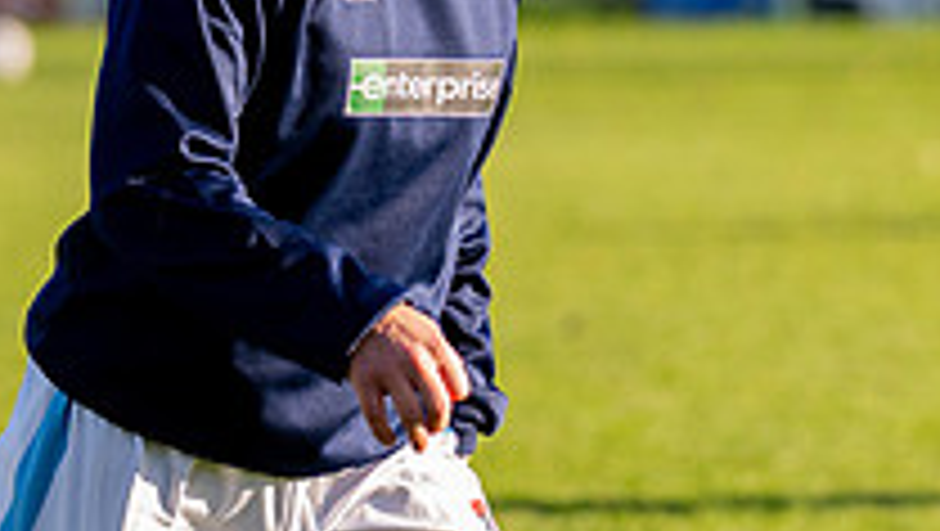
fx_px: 14295
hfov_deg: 3.8
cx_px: 379
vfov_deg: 2.1
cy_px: 378
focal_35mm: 573
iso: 400
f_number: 2.8
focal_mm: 135
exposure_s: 1/2500
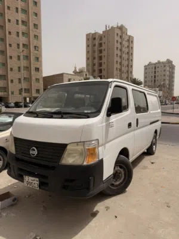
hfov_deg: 56.8
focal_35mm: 24
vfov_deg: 71.6
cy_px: 120
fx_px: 165
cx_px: 90
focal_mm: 6.76
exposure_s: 1/9091
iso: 80
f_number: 1.78
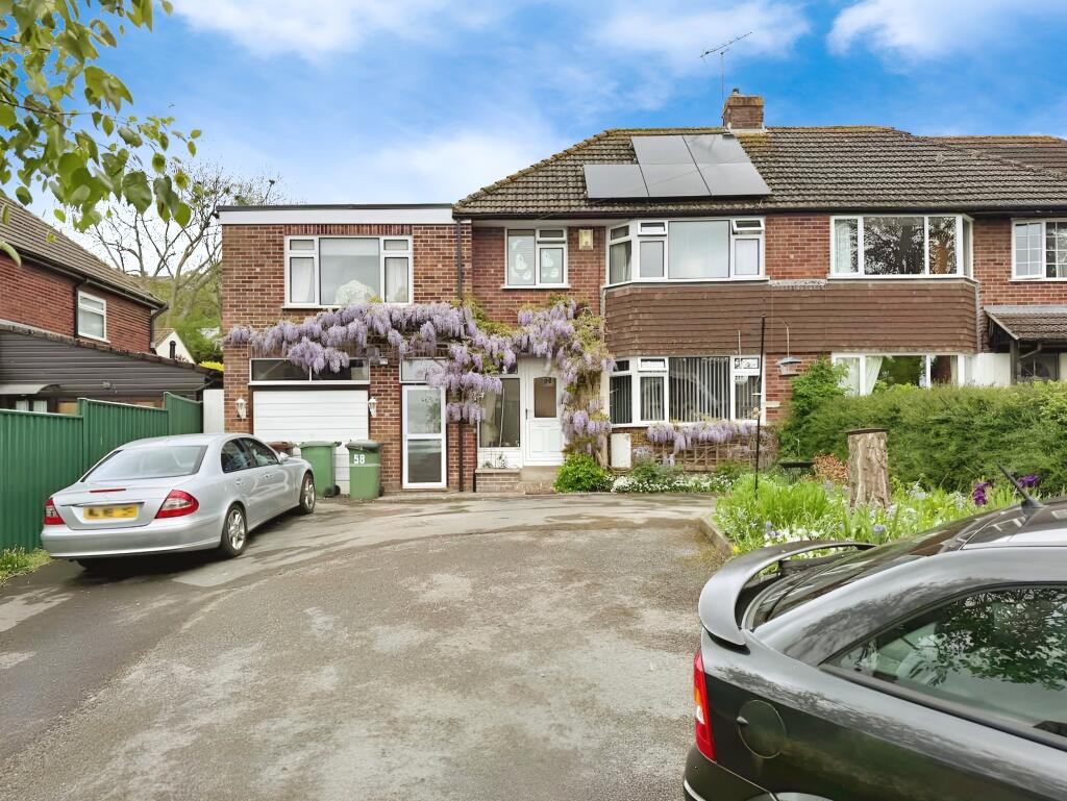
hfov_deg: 71.6
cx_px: 534
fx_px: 740
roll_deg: +1.6
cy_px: 400
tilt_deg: +5.0
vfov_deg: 56.9
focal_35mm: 24
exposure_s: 1/1522
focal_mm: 6.76
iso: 100
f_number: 1.78
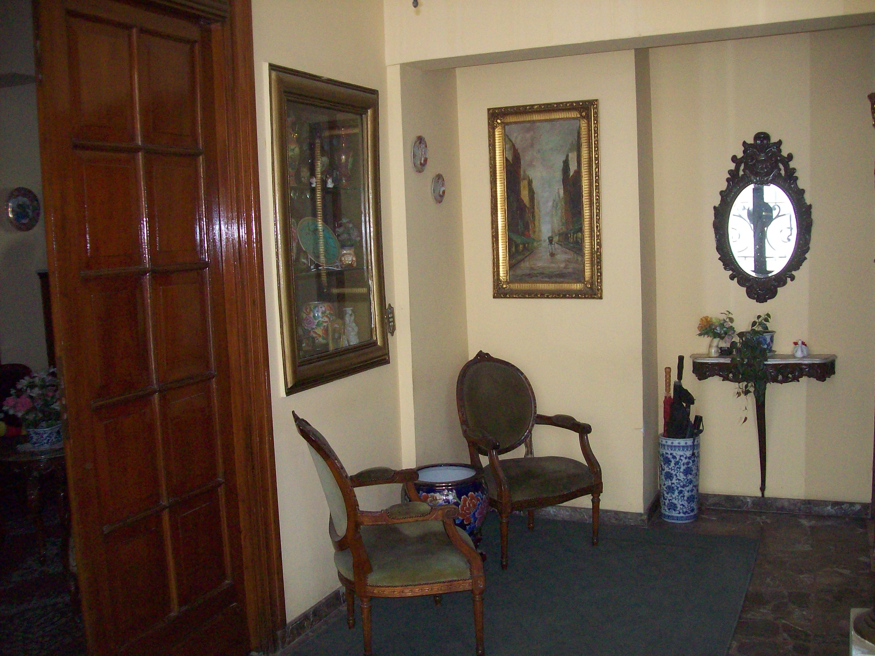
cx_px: 438
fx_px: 910
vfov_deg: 39.7
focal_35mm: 36
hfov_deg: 51.4
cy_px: 328
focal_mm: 6
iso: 200
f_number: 2.7
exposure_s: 1/64
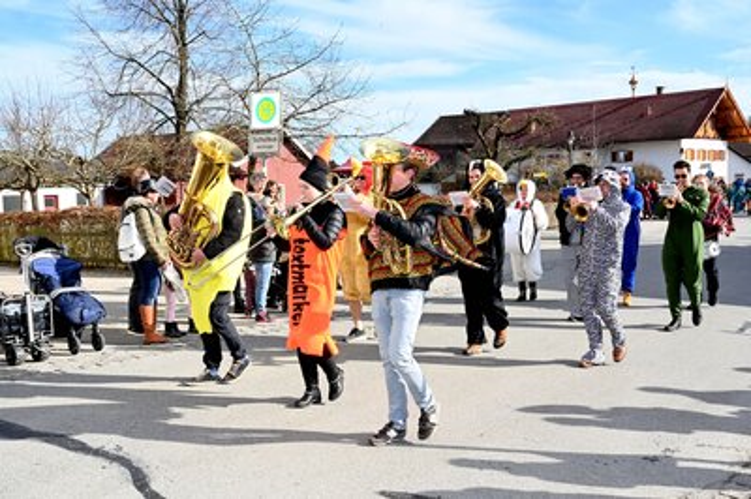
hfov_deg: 50.7
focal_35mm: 38
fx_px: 792
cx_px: 376
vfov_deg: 35.0
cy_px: 250
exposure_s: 1/200
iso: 1000
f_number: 22
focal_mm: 38
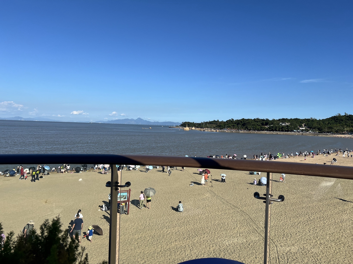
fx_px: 265
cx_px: 176
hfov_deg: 67.3
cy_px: 132
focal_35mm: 26
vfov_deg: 53.1
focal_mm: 5.7
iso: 50
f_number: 1.5
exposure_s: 1/6579
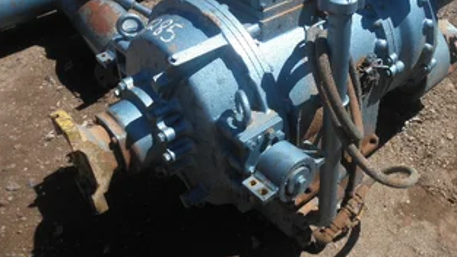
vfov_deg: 29.9
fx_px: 473
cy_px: 60
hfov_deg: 51.1
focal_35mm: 39
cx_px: 285
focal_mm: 5
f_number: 8.5
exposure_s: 1/125
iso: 64
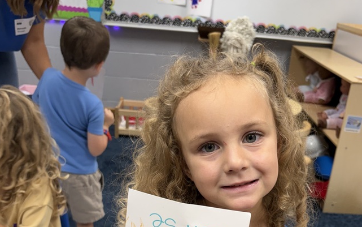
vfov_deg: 28.3
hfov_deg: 45.2
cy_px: 195
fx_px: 434
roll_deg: -5.3
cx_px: 201
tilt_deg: -26.0
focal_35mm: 44
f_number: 1.6
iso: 100
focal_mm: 5.96
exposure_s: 1/120
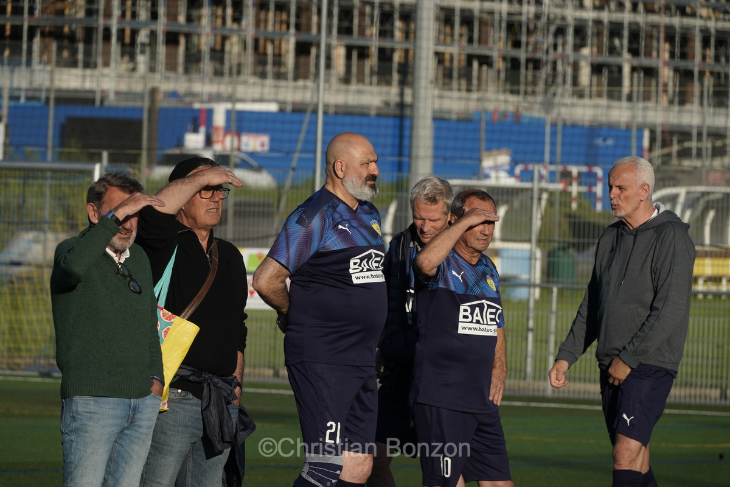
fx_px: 8050
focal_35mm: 397
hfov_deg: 5.2
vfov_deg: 3.5
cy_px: 244
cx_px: 365
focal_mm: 397
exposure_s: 1/1000
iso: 800
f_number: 16
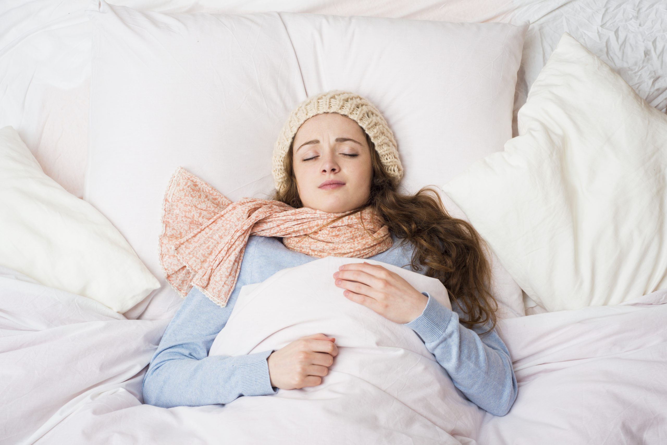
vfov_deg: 27.0
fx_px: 927
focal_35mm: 50
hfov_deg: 39.6
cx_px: 334
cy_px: 222
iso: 100
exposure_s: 1/160
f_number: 8
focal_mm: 50
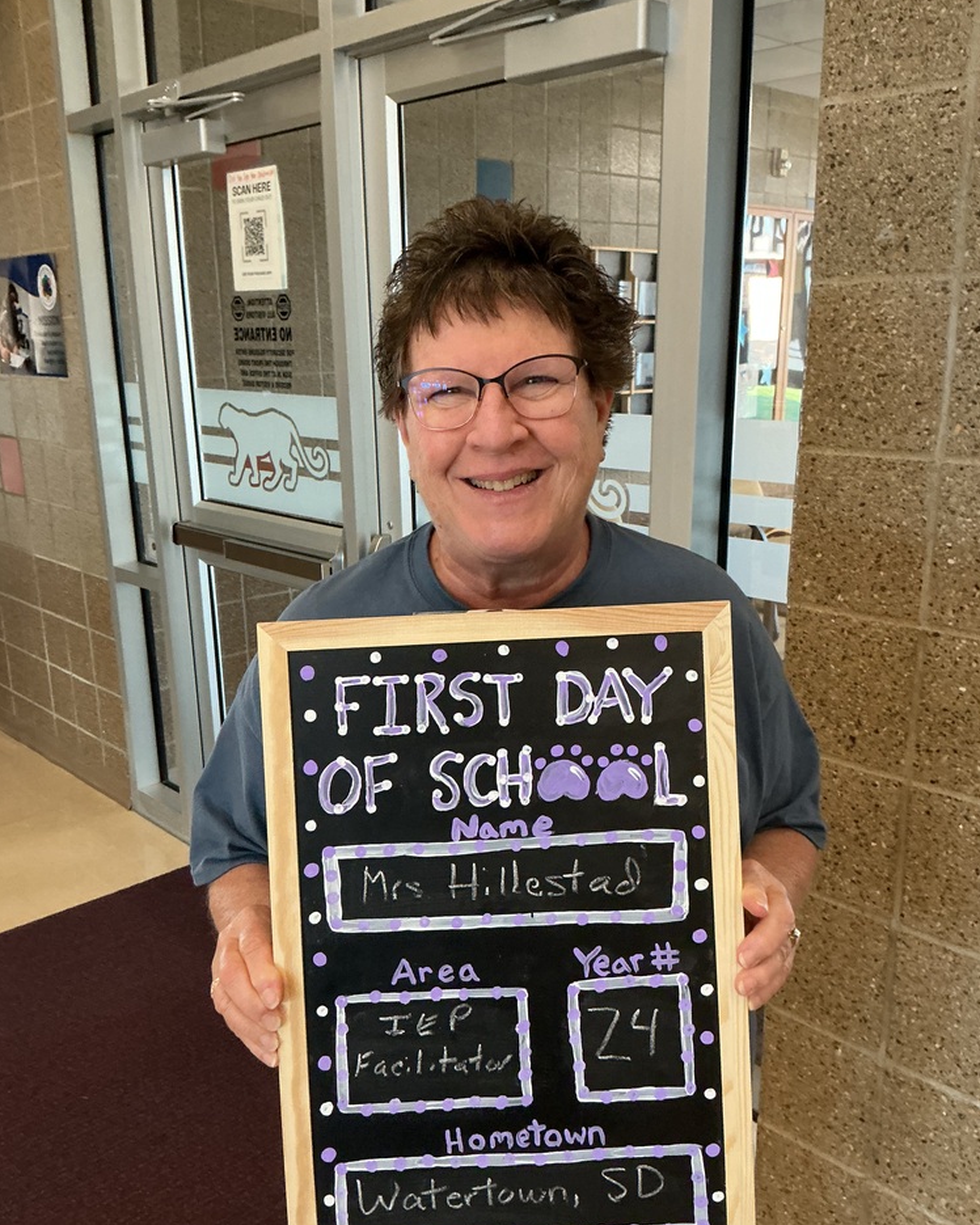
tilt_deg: -15.4
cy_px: 652
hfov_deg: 47.1
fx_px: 1124
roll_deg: +1.0
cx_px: 495
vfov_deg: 57.1
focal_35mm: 31
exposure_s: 1/60
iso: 250
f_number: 1.8
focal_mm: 3
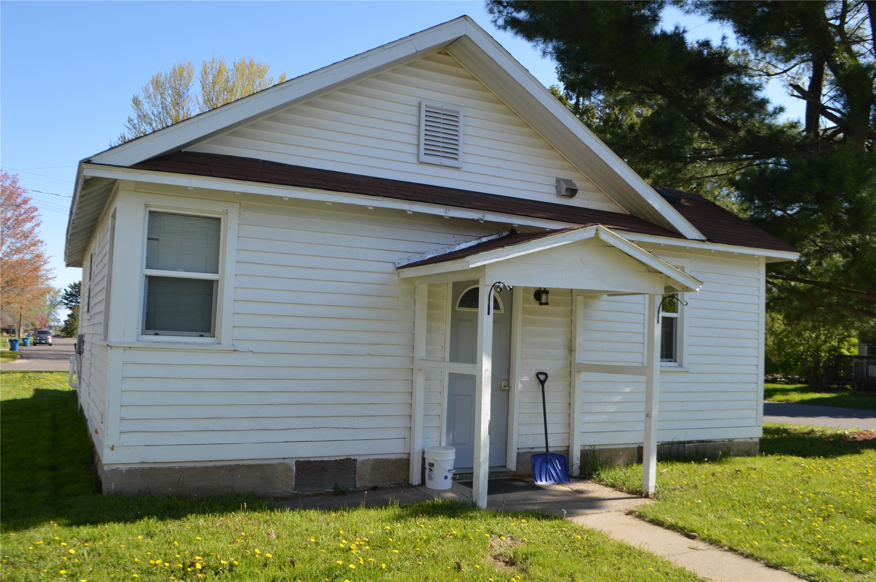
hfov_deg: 62.0
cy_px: 291
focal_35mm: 30
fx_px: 729
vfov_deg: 43.5
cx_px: 438
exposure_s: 1/160
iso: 100
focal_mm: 20
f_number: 6.3
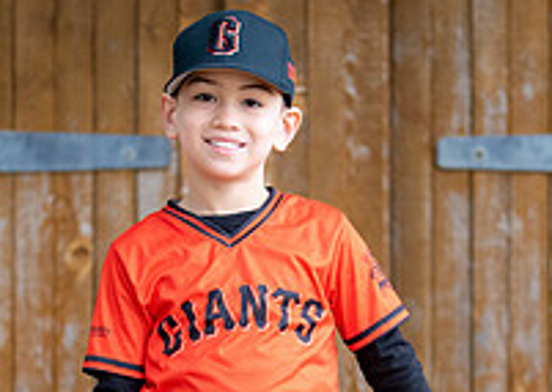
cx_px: 264
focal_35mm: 191
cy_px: 392
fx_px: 2990
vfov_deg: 7.5
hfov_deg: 10.5
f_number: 1.2
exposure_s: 1/640
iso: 500
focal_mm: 50
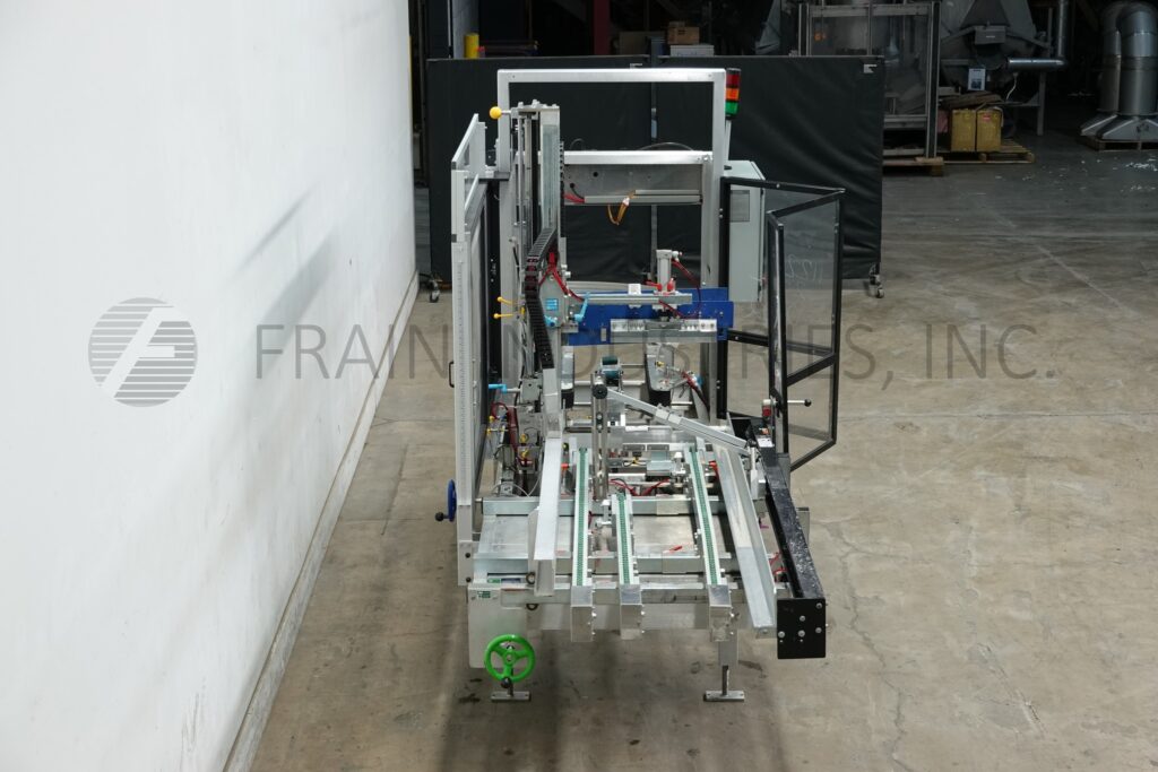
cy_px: 386
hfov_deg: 35.6
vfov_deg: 24.2
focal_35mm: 56
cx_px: 579
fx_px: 1801
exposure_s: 1/60
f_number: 4
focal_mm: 20.69
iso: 400
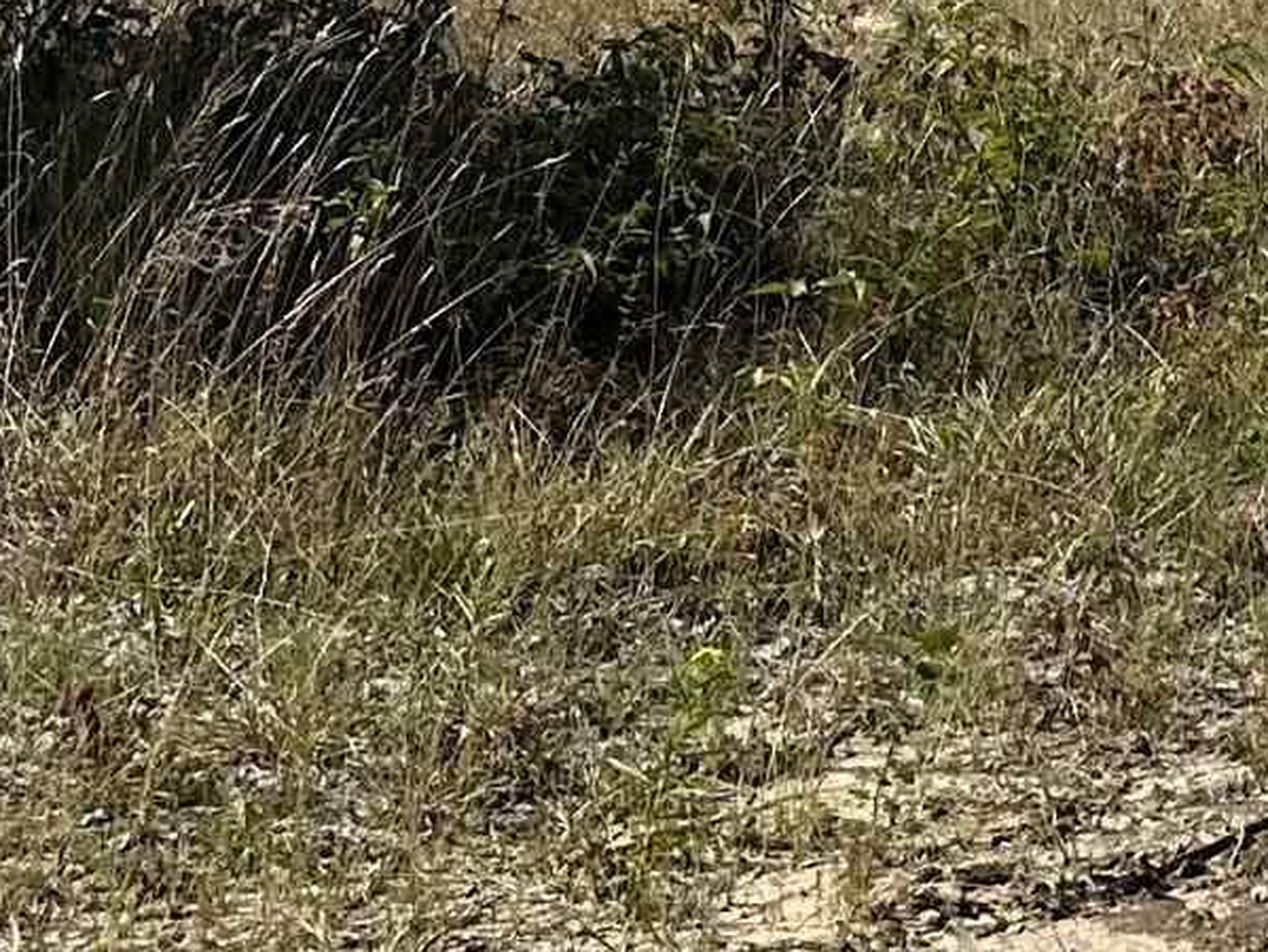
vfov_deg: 11.3
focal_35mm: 123
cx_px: 1753
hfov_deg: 15.1
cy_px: -688
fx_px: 4508
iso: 80
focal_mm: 6.86
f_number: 1.78
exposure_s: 1/4762
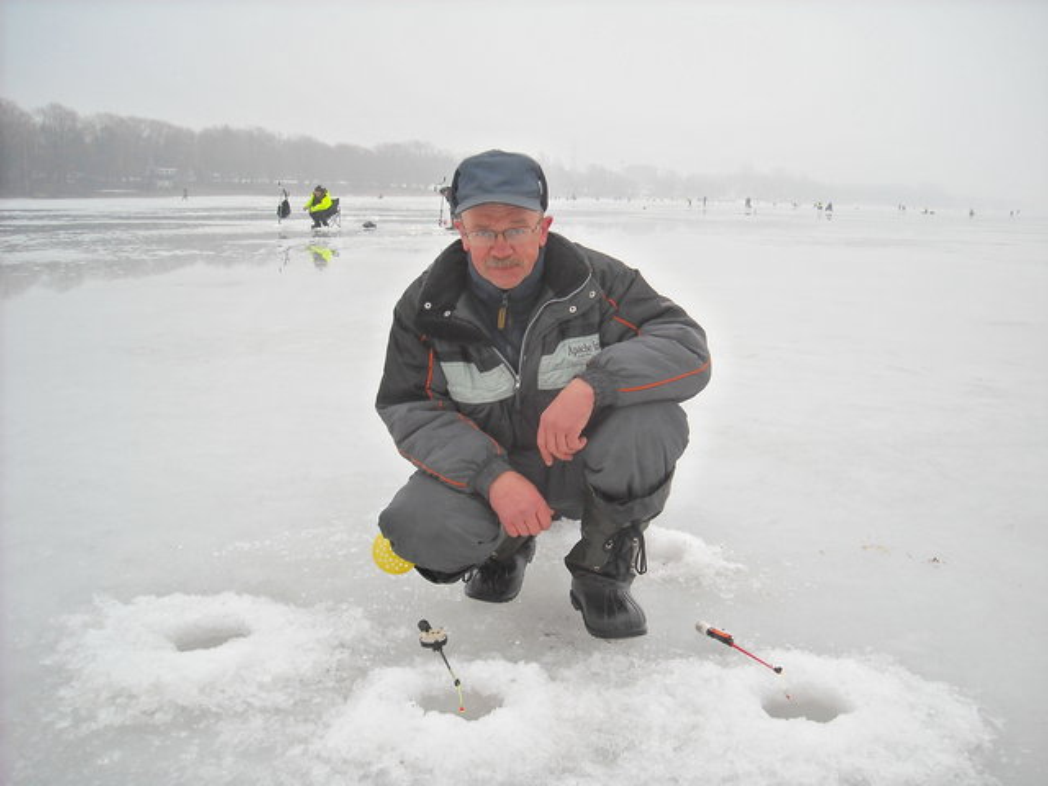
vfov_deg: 40.7
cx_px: 524
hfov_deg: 52.6
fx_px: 1060
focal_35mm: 35
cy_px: 393
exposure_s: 1/80
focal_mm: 5.7
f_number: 2.8
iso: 64
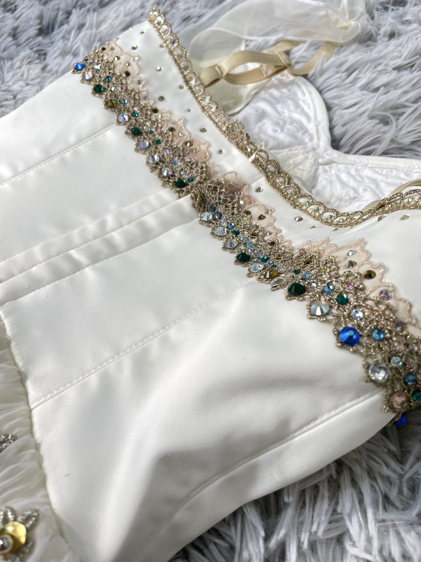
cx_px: 210
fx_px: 422
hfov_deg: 53.1
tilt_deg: -52.2
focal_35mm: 26
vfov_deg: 67.3
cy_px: 281
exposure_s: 1/100
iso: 32
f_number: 1.6
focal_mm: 4.2
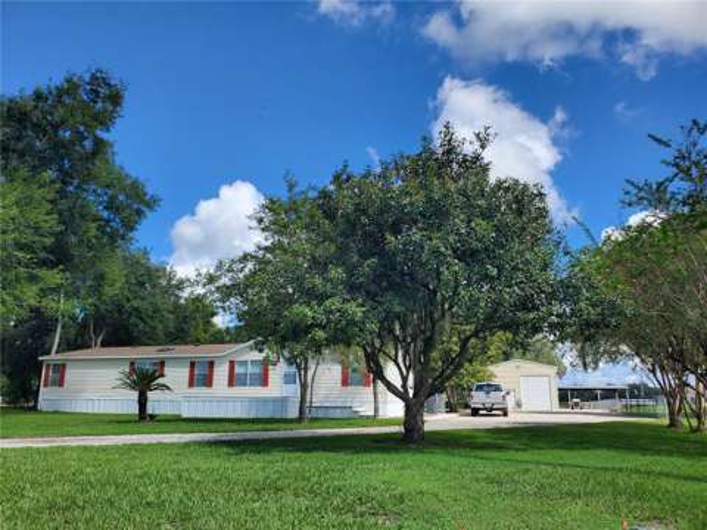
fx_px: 531
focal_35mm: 26
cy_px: 265
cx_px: 354
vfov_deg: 53.1
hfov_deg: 67.3
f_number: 2.4
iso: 50
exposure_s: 1/1273
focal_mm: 4.3
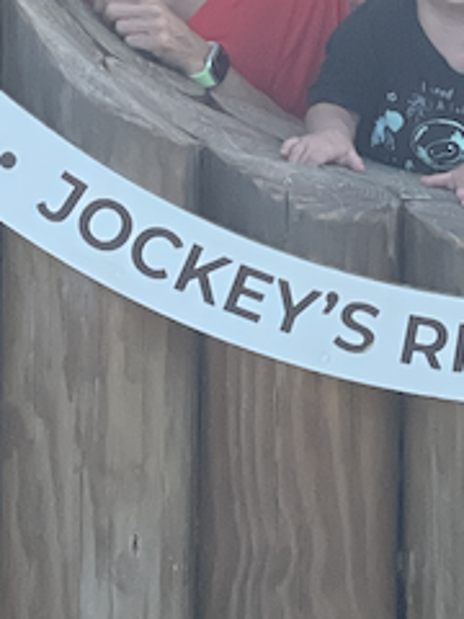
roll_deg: -0.6
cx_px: 624
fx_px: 5094
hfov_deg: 5.2
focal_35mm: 285
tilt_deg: +2.4
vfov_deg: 6.8
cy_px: -530
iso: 100
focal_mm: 7.5
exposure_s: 1/121
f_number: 2.2
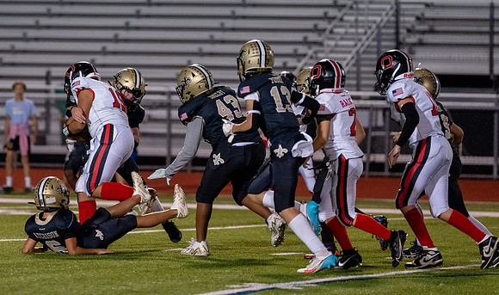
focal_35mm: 315
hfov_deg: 6.8
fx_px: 4223
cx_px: 135
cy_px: 86
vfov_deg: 4.0
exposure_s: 1/1250
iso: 5000
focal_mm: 200
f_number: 2.8
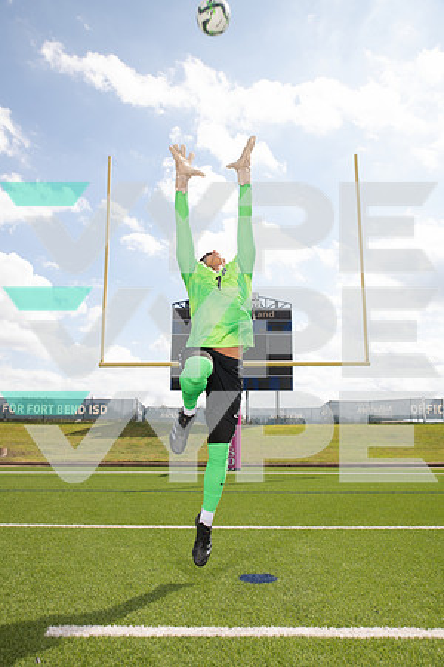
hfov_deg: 43.6
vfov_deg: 61.9
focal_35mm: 30
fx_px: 555
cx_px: 222
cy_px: 334
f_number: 7.1
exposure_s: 1/320
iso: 125
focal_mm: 30
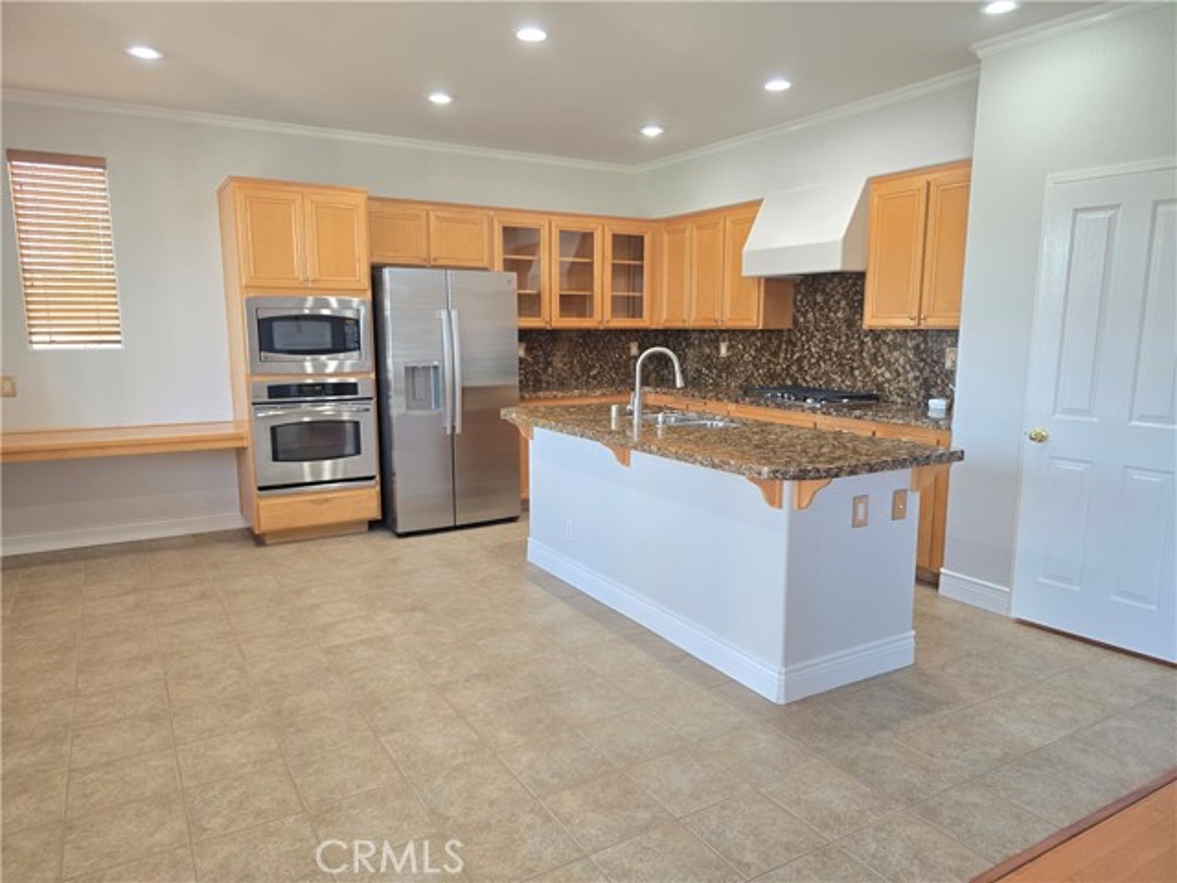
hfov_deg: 73.9
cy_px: 442
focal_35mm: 23
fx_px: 782
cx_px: 588
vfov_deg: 58.9
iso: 250
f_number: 1.7
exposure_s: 1/120
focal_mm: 6.3
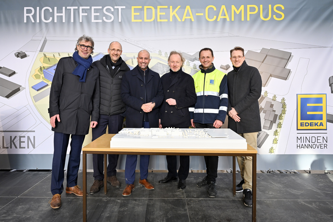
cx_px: 166
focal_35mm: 24
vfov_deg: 53.1
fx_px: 222
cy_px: 111
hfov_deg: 73.7
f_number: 4
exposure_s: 1/200
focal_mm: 24
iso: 800
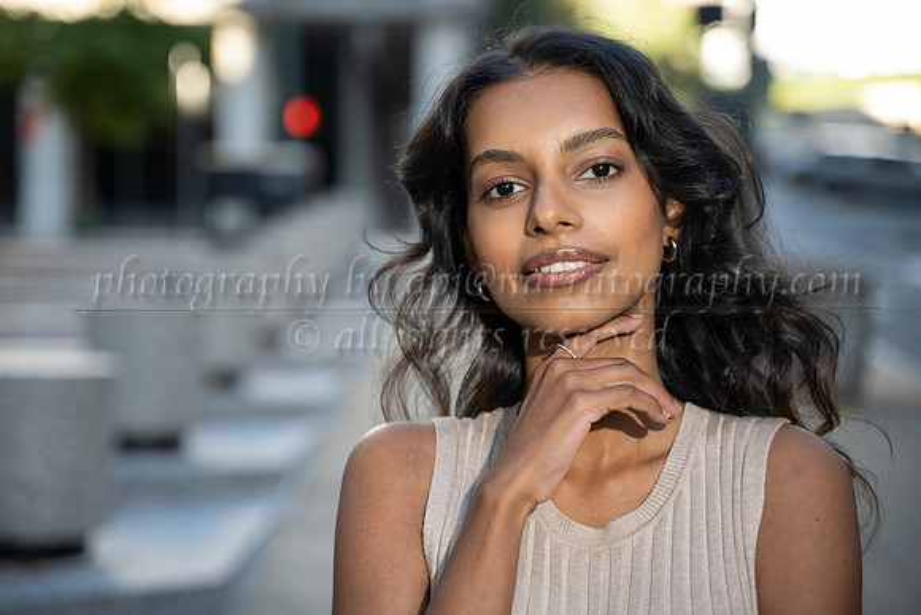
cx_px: 400
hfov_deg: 23.9
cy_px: 267
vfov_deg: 16.1
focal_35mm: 85
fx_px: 2172
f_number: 2.8
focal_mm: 75
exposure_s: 1/500
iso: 400
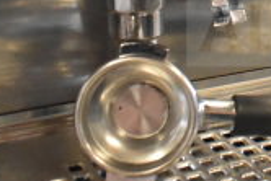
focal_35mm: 99
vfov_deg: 13.3
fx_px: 746
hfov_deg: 18.8
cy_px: -63
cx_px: 369
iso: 6400
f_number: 5.6
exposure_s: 1/125
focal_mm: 18
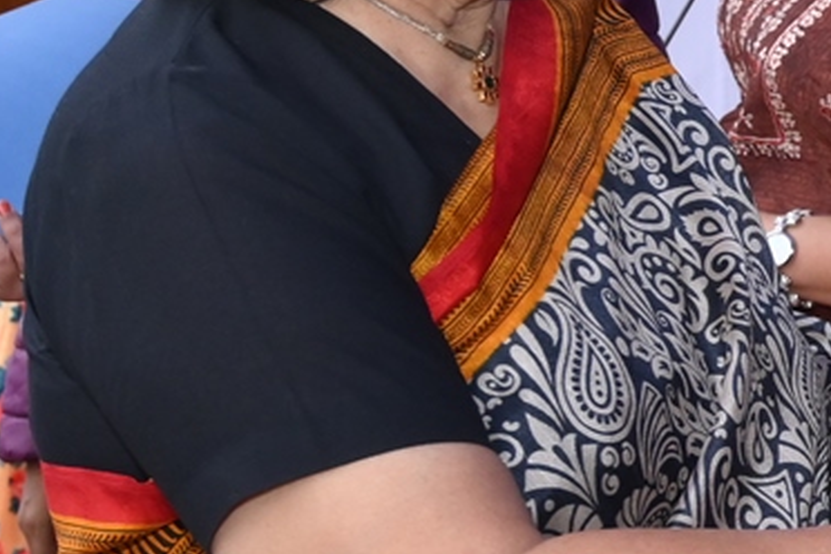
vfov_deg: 9.1
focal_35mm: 151
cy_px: 332
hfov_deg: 11.6
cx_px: 1861
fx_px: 3485
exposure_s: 1/160
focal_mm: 31
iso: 1000
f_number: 5.6
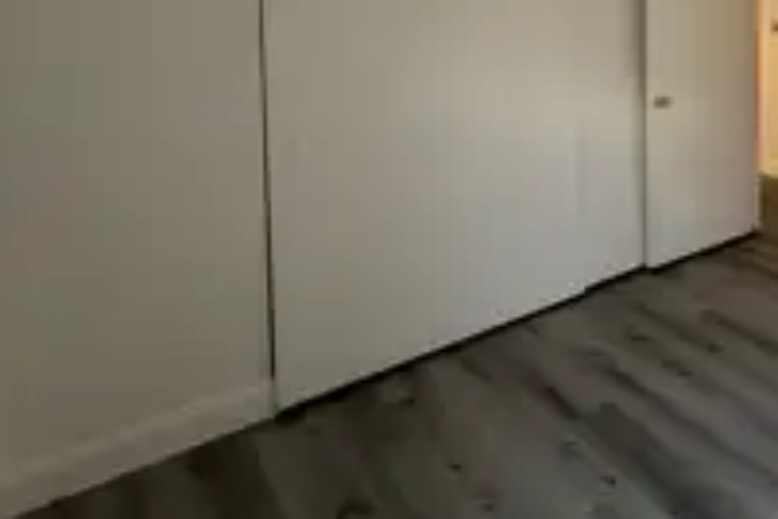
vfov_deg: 40.5
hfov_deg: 52.4
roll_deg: +0.2
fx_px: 627
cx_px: 755
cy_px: 23
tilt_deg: -1.4
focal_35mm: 29
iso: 200
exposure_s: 1/60
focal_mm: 2.22
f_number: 2.2
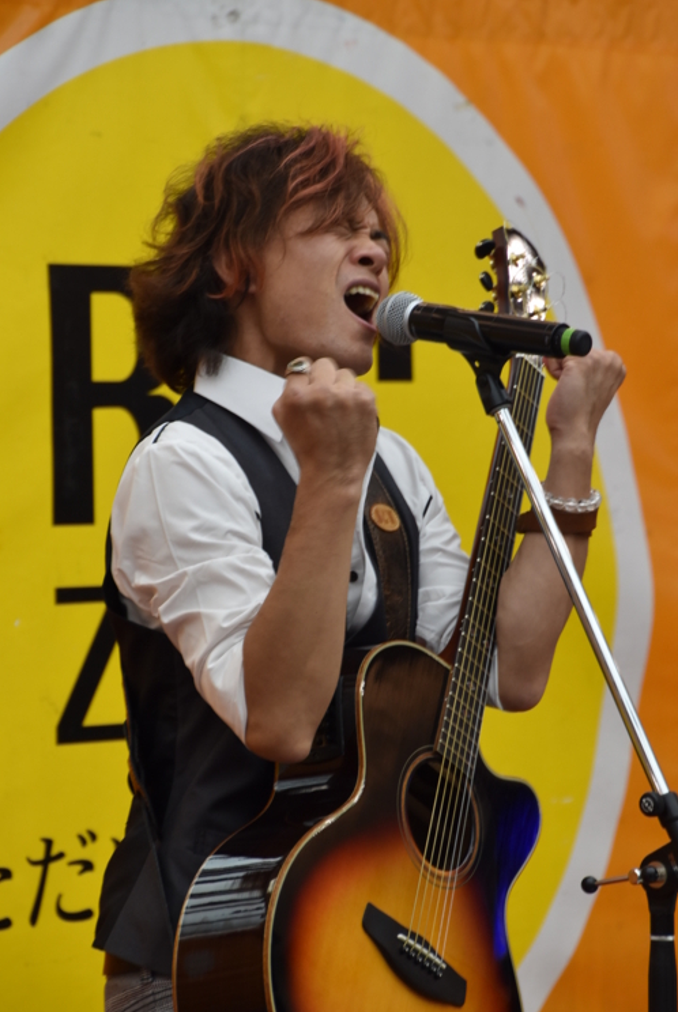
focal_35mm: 202
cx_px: 363
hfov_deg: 6.8
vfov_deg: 10.2
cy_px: 525
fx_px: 5677
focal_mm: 125
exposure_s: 1/60
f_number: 6
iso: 560
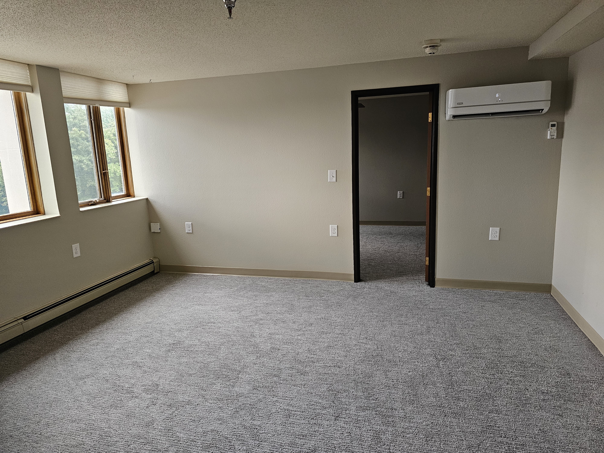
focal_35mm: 23
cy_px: 226
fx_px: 401
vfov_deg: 58.9
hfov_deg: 73.9
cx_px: 302
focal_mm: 6.3
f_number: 1.7
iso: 400
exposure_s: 1/359
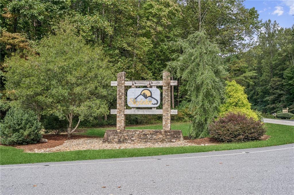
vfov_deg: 37.8
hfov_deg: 54.5
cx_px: 147
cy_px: 98
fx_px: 286
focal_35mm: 35
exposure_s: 1/320
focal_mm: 35
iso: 100
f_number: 5.6
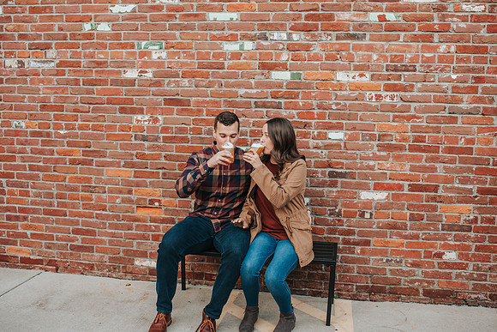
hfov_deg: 49.2
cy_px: 148
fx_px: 542
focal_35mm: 39
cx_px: 246
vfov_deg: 34.0
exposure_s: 1/400
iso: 640
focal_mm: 35
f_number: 2.8
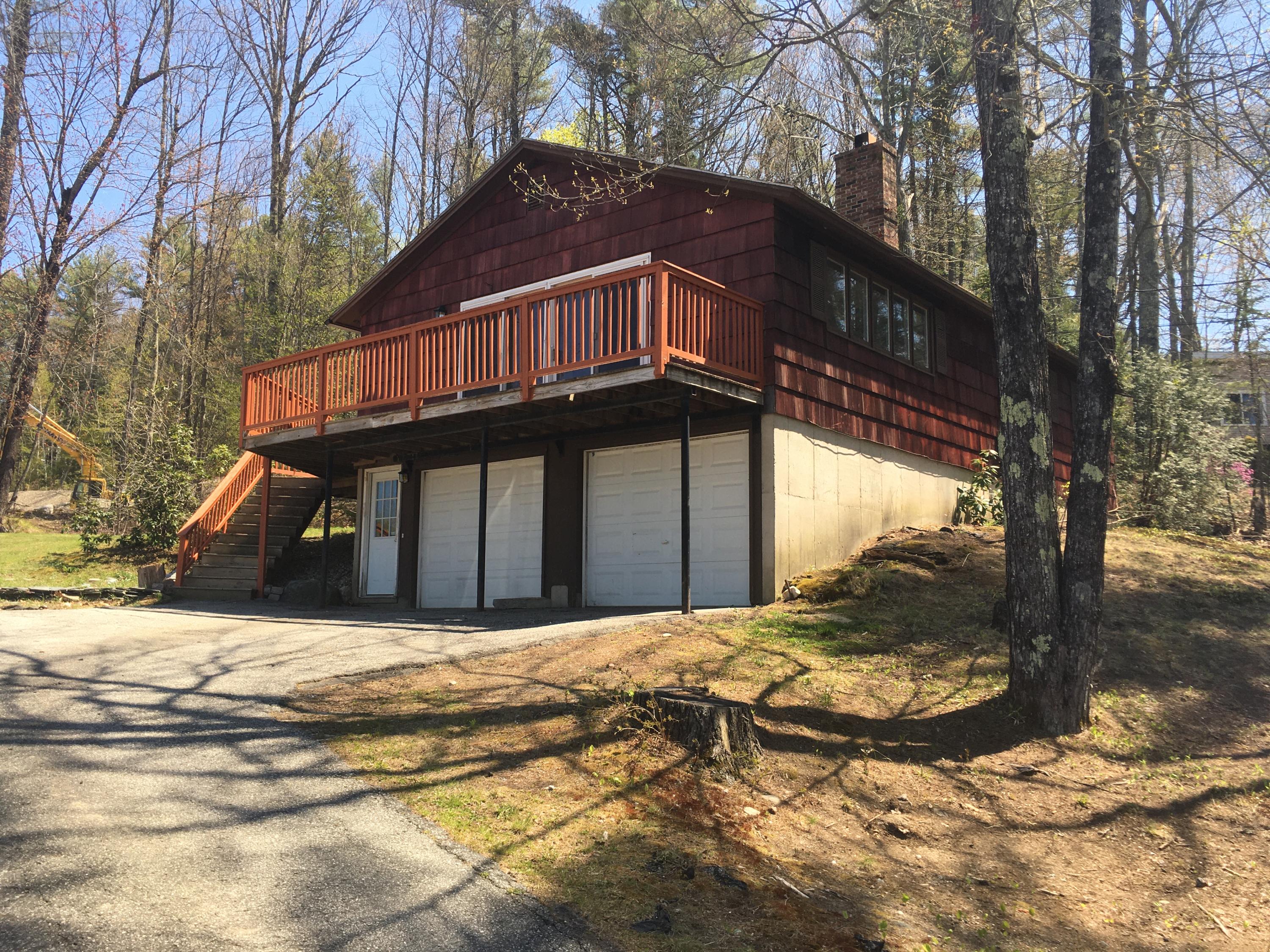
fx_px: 1064
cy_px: 476
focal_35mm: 29
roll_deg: -0.7
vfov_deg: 48.2
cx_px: 635
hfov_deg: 61.7
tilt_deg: +8.4
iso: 25
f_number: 2.2
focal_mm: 4.15
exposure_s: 1/569
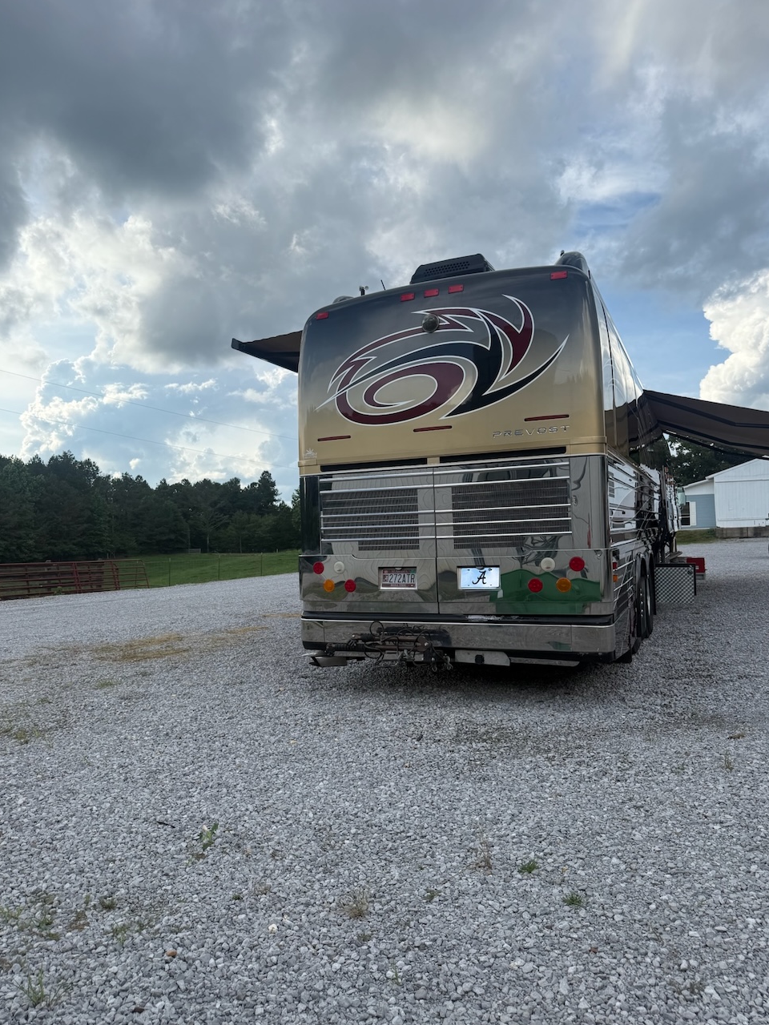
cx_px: 385
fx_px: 741
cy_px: 520
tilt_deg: +3.2
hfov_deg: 54.9
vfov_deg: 69.4
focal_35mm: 25
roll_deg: +0.0
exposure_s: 1/3425
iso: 80
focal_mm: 6.76
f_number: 1.78
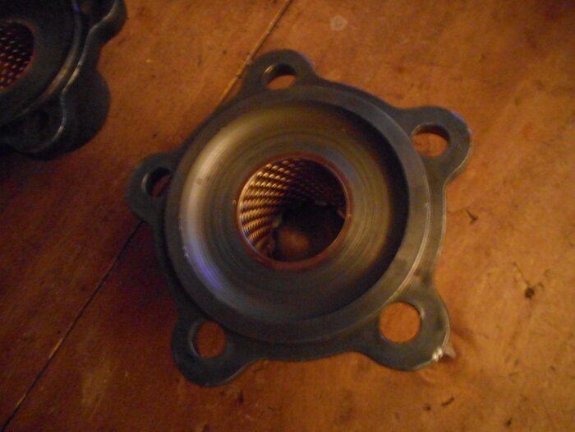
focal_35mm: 25
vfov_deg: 54.9
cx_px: 288
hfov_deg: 69.4
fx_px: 415
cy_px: 216
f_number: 3.7
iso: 800
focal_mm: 4.5
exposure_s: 1/4
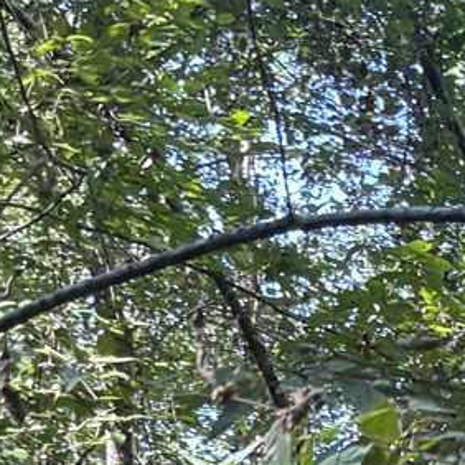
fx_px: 2857
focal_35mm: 188
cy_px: 1252
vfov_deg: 8.3
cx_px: 361
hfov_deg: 9.3
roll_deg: +2.1
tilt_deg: -5.1
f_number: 1.6
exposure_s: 1/121
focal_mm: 5.96
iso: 125
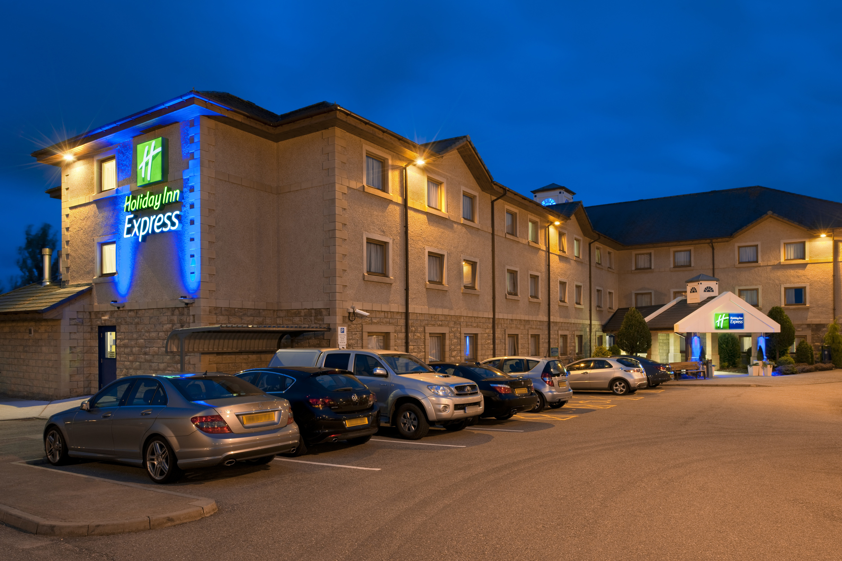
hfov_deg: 73.7
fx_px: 561
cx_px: 421
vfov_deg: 53.1
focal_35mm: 24
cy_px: 280
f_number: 11
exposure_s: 15
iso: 100
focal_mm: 24
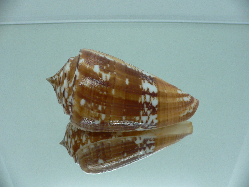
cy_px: 94
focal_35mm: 35
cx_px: 124
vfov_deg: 40.7
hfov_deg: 52.6
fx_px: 252
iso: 80
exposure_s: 1/60
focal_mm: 4.6
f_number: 2.8
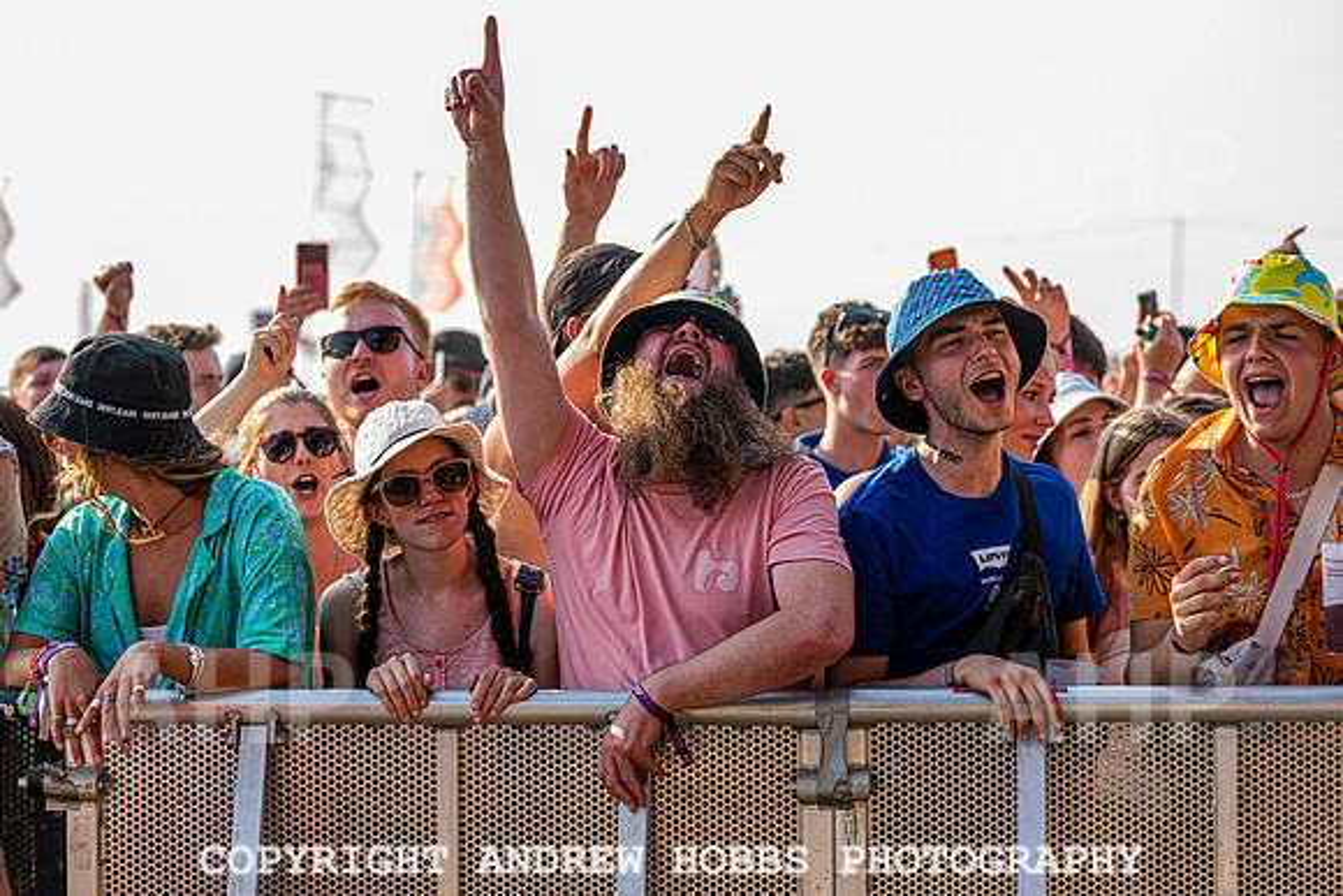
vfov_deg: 13.3
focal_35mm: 103
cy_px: 448
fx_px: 3843
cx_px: 672
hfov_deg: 19.8
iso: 320
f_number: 4.5
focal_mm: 100
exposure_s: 1/500
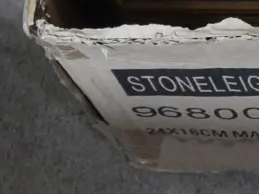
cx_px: 264
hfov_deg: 7.3
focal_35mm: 269
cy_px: -188
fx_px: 2012
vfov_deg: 5.4
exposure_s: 1/30
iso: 3200
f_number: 9
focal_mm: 34
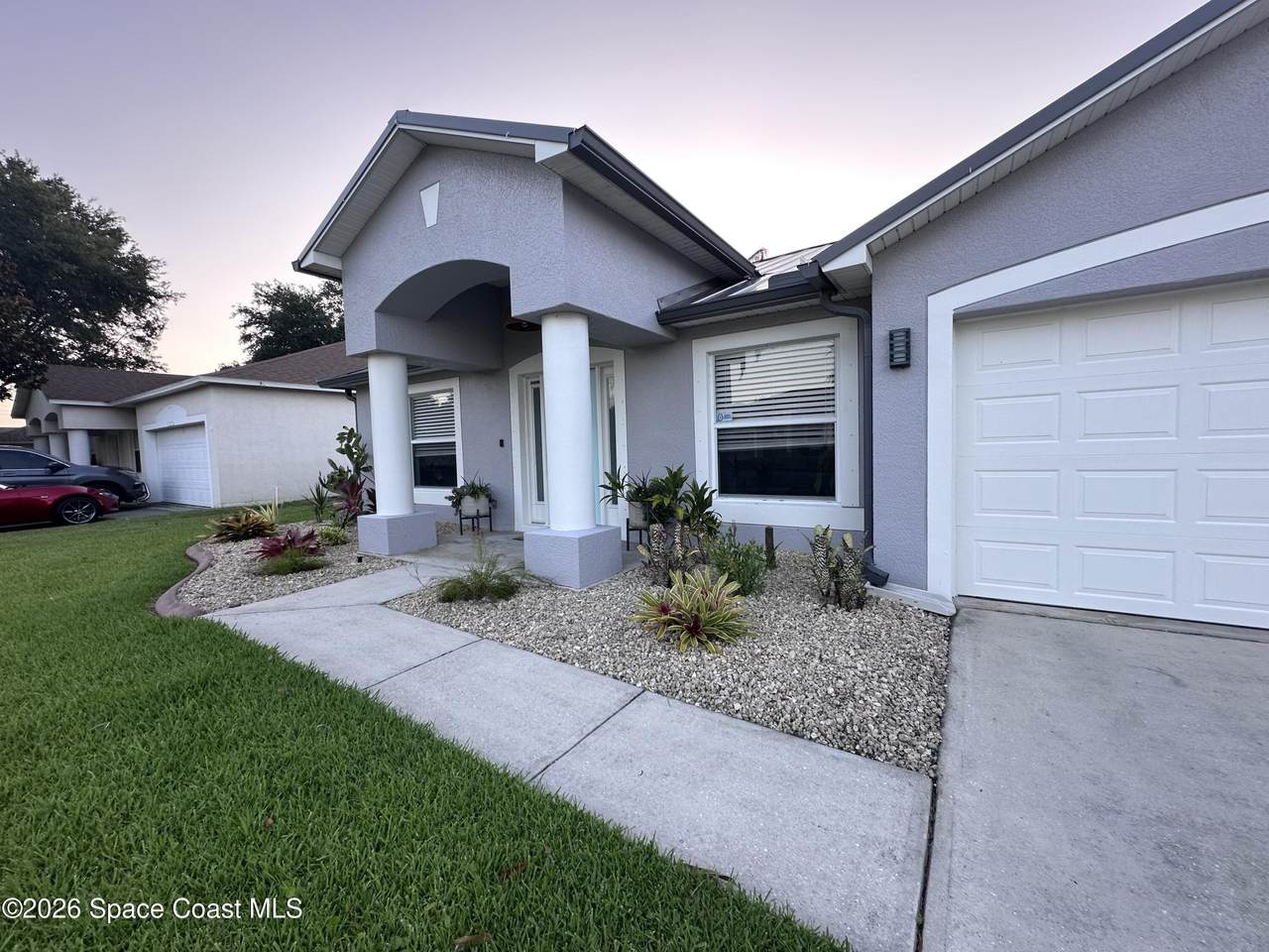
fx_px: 513
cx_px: 634
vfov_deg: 85.7
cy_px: 476
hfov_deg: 102.1
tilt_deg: -2.8
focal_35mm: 14
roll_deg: +1.7
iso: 64
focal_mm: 2.22
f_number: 2.2
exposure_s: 1/99
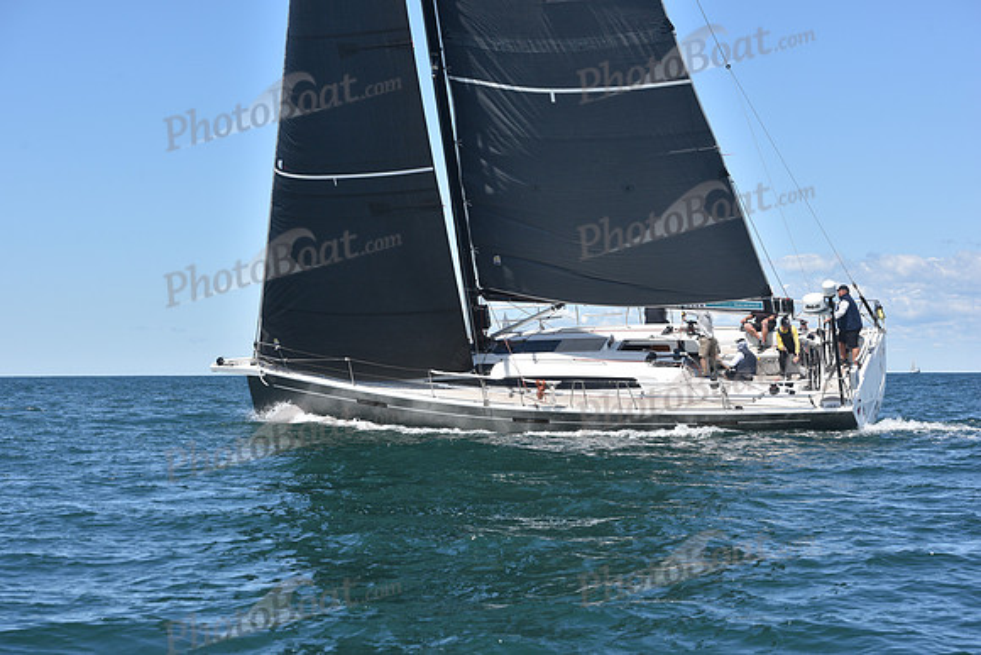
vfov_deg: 16.7
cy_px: 328
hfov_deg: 24.8
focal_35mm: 82
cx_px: 490
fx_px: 2235
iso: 250
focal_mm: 82
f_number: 9
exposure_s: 1/800
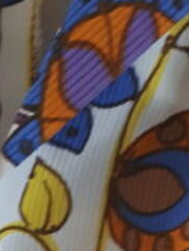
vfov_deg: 10.7
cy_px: 640
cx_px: -15
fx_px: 1097
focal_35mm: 151
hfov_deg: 9.7
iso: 160
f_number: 1.9
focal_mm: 3.6
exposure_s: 1/25
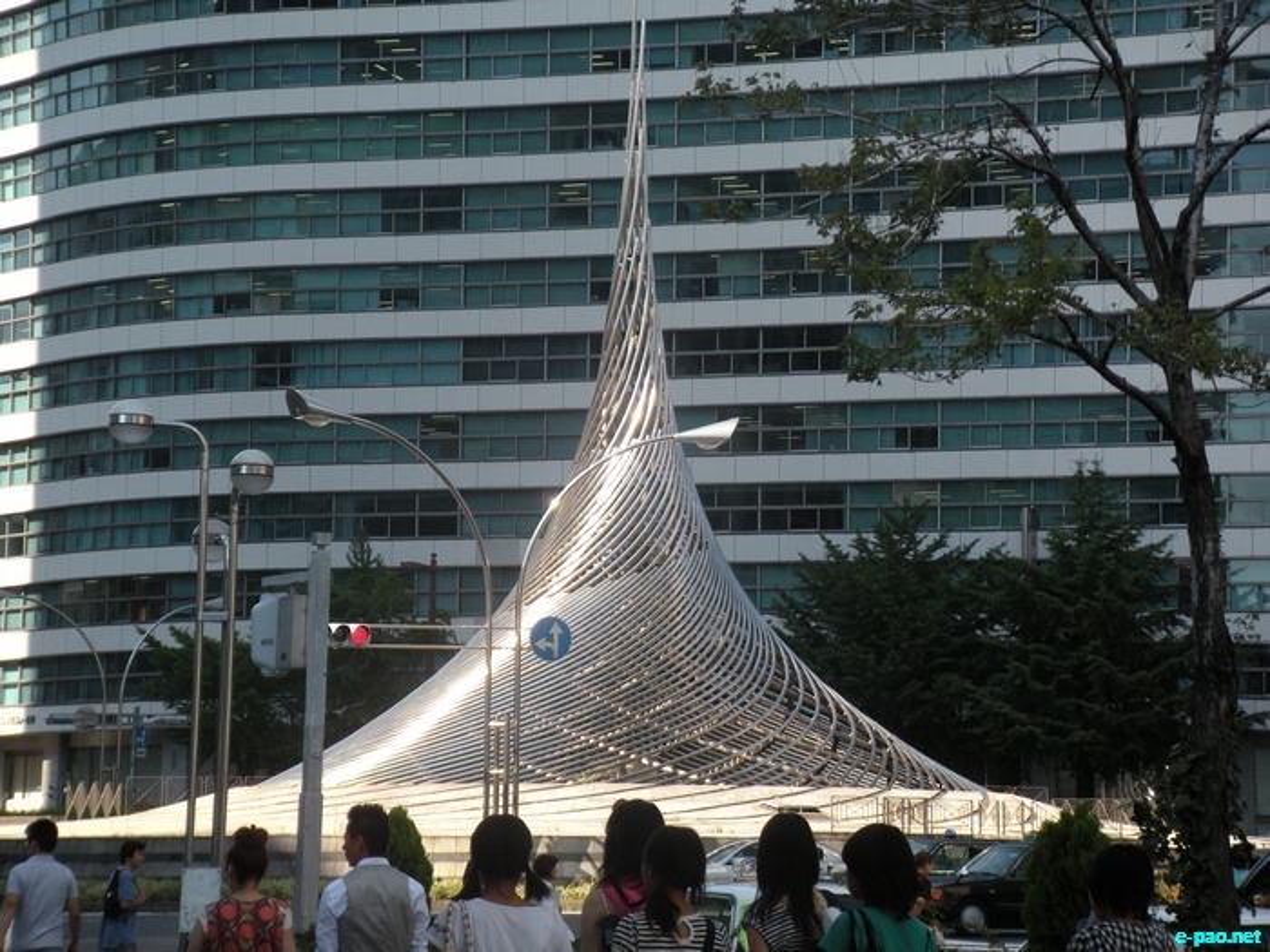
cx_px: 635
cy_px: 476
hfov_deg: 19.1
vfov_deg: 14.4
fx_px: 3779
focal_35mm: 103
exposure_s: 1/199
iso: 64
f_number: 4.8
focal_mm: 17.1
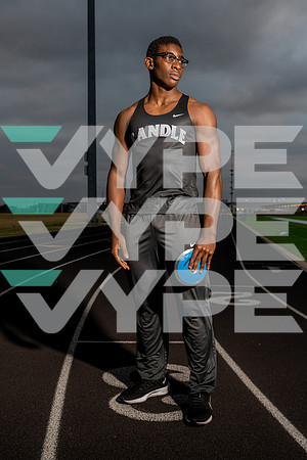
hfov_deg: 31.9
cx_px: 154
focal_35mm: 42
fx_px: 537
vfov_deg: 46.4
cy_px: 230
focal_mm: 42
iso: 400
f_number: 5.6
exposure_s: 1/200
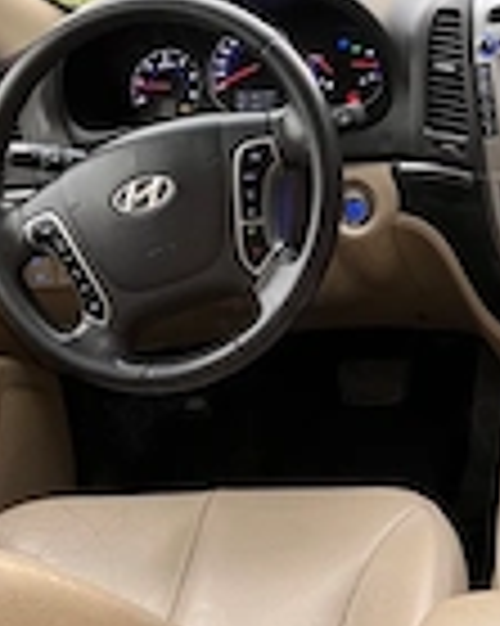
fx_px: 1352
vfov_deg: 25.1
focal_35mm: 73
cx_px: 347
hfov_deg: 20.9
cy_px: 32
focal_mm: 5.7
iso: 125
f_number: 1.5
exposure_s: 1/91
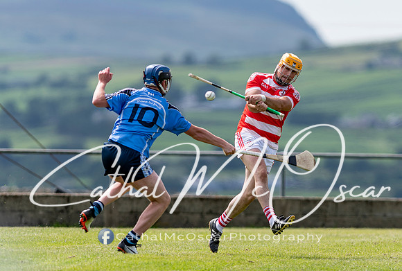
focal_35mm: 586
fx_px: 6563
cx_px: 251
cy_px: 168
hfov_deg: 3.5
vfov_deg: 2.4
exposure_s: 1/1600
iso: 100
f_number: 2.8
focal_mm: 300
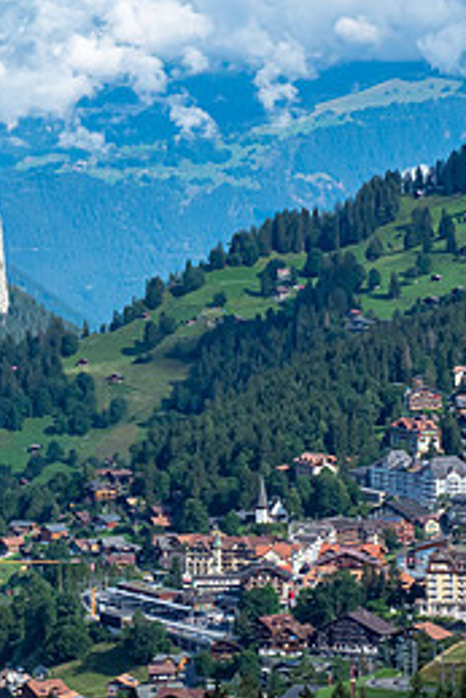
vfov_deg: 12.6
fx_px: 3160
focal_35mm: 163
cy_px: 233
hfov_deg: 8.4
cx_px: 97
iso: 640
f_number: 11
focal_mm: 35
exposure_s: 1/500
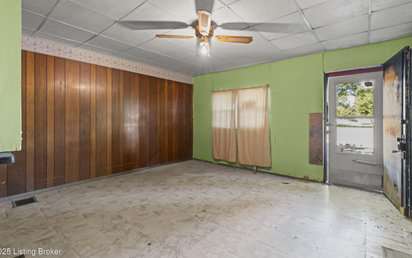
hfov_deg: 94.3
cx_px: 201
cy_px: 121
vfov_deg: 68.0
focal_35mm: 17
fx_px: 191
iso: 400
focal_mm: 16
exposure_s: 4
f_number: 11
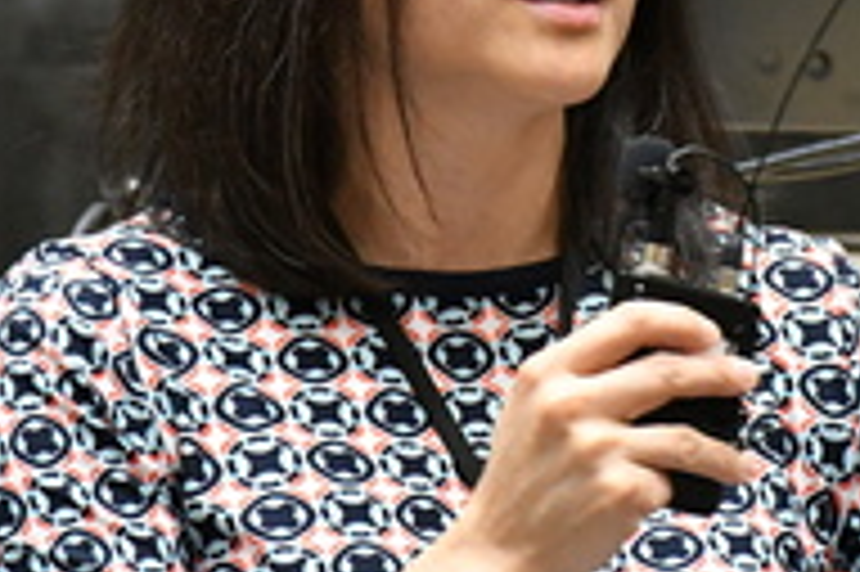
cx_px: 473
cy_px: 81
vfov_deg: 3.2
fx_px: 10096
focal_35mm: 423
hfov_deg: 4.9
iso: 8000
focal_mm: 112
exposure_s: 1/125
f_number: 7.1
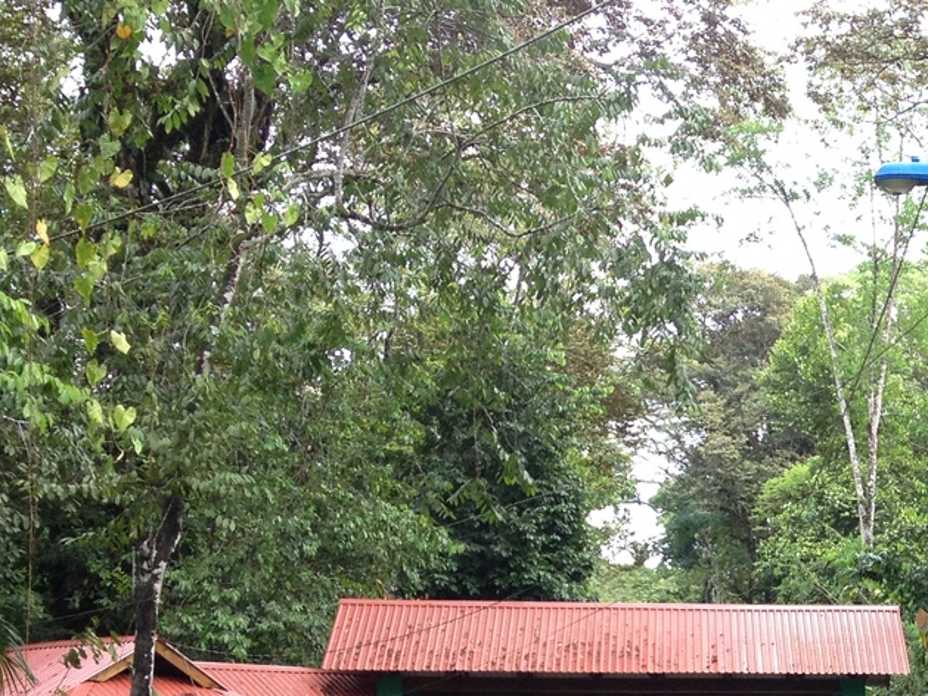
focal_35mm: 89
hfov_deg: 20.8
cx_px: 1046
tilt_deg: -1.8
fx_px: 2386
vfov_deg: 16.2
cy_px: 720
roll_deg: +0.1
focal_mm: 4.28
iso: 64
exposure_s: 1/120
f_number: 2.4
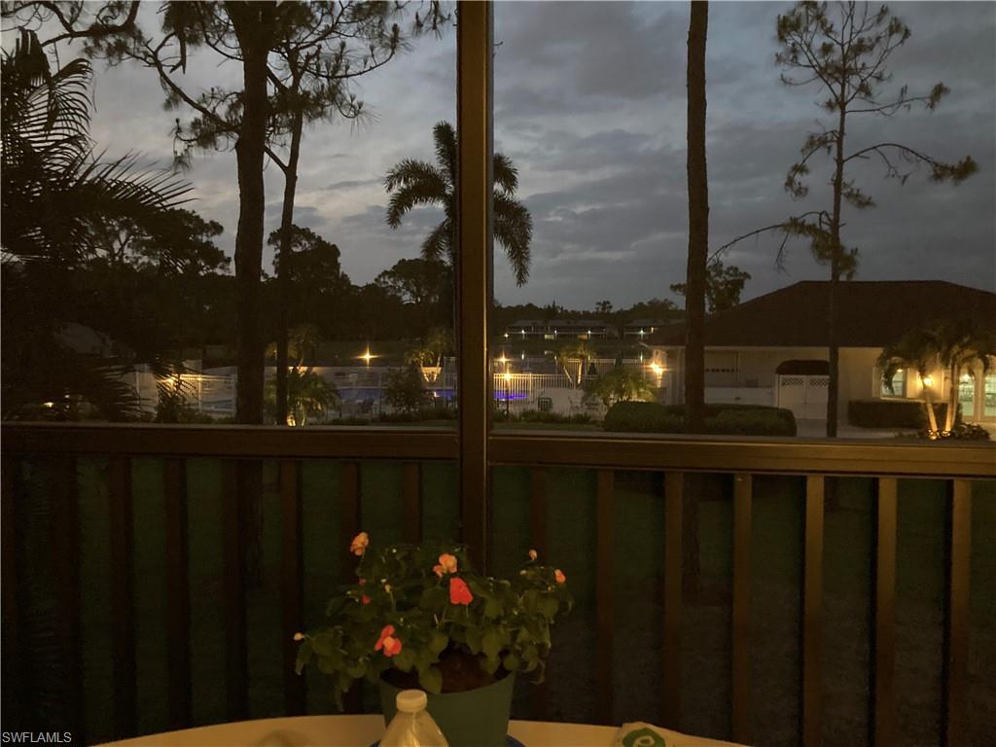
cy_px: 374
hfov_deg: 63.4
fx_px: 806
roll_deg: -0.5
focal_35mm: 28
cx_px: 498
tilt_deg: -3.6
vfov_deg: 49.7
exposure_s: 1/15
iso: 1000
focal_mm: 3.99
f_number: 1.8
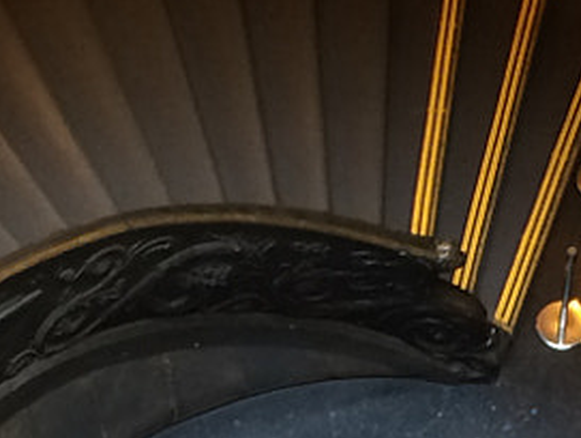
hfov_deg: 11.5
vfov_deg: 8.5
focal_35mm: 171
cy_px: 696
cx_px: 272
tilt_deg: -71.7
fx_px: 2874
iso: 100
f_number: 2.2
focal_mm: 4.15
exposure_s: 1/33
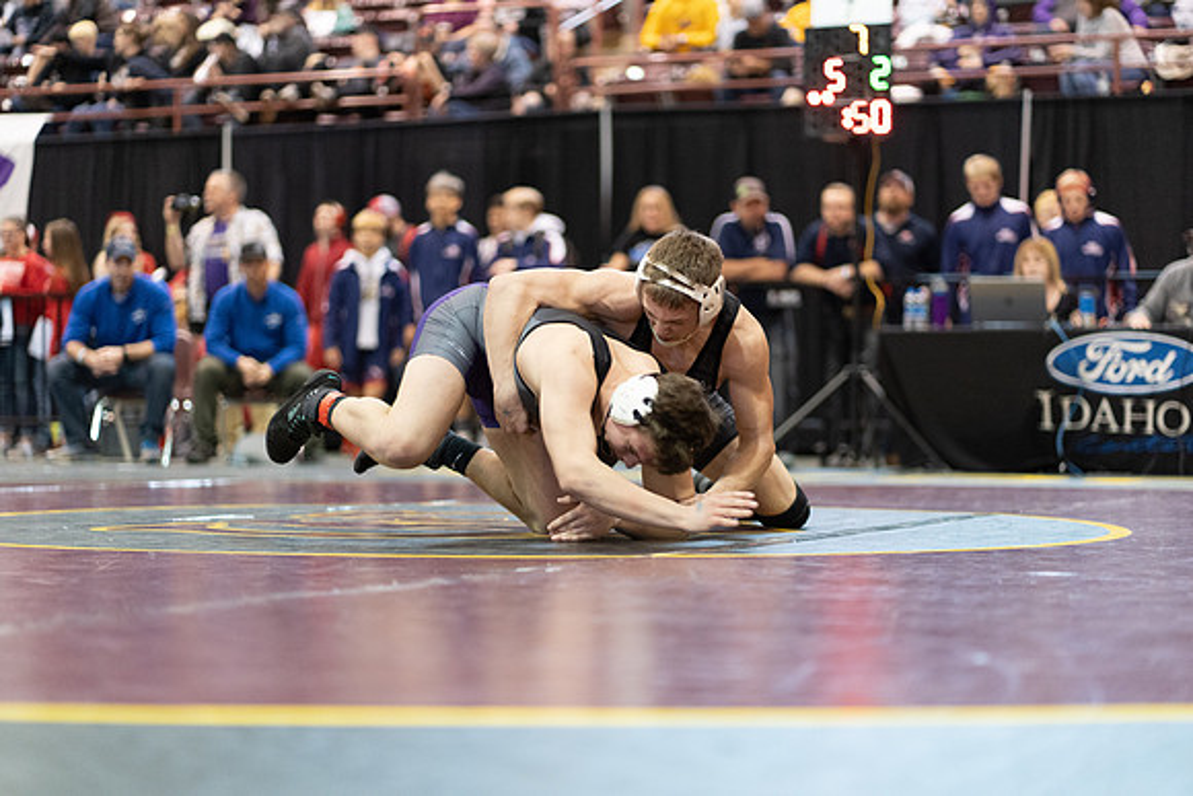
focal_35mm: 85
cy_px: 398
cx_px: 596
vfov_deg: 16.1
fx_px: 2817
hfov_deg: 23.9
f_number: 1.8
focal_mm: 85
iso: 4000
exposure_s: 1/500
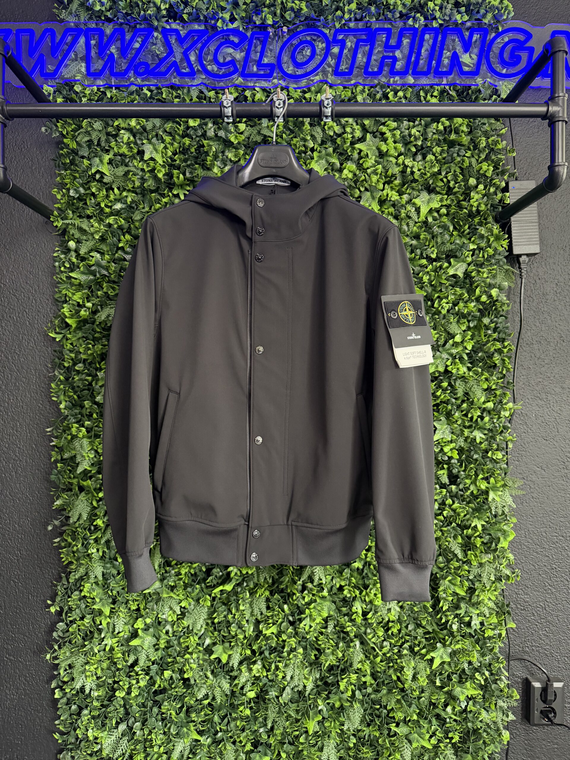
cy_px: 380
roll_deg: -1.4
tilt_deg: -0.6
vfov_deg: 71.6
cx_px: 285
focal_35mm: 24
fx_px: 527
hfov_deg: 56.8
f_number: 1.78
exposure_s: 1/50
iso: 800
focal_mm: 6.76
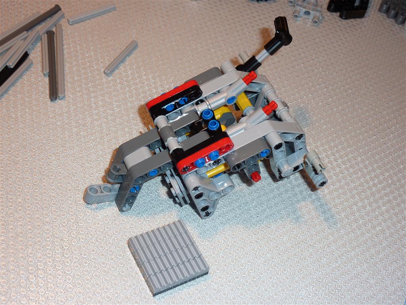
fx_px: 563
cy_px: 152
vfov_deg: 30.3
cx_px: 203
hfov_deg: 39.7
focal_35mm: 48
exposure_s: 1/30
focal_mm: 7.9
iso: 100
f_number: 3.8
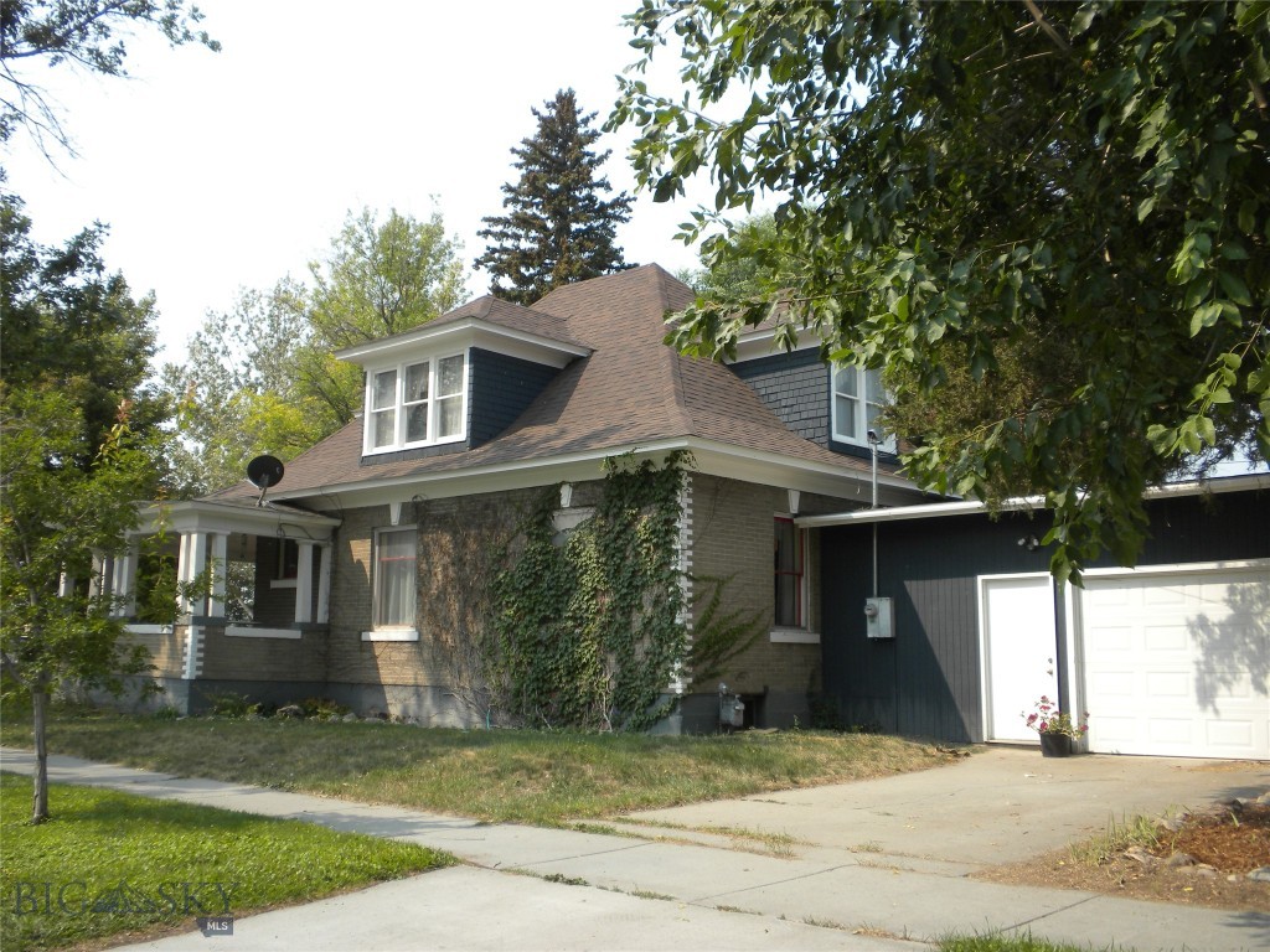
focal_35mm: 37
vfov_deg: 38.7
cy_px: 476
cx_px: 635
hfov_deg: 50.1
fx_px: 1357
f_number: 3.5
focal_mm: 6.6
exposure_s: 1/460
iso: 64
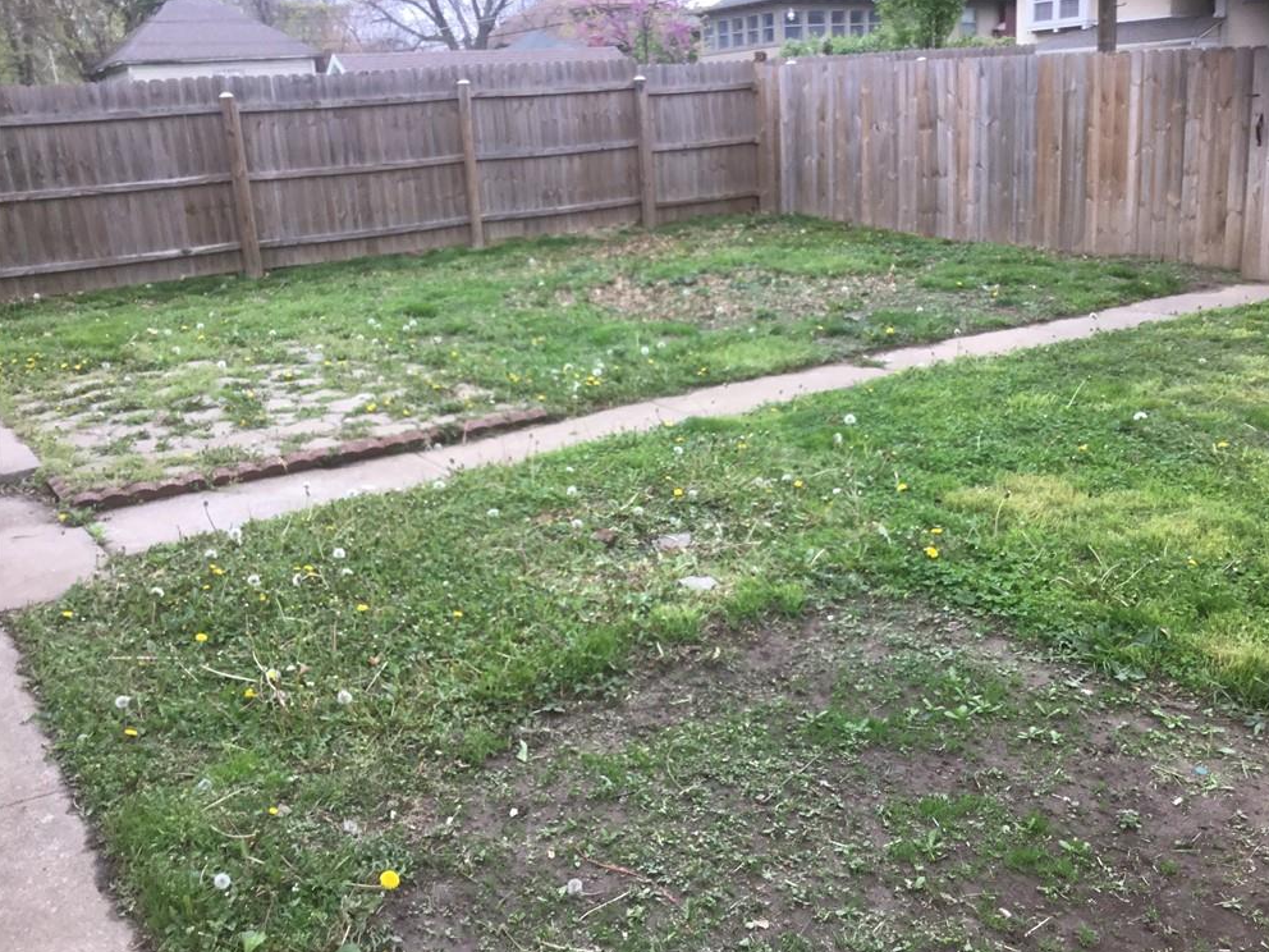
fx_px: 1173
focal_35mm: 32
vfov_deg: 44.2
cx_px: 649
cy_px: 467
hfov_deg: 56.8
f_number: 2.4
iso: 40
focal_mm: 3.3
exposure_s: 1/120
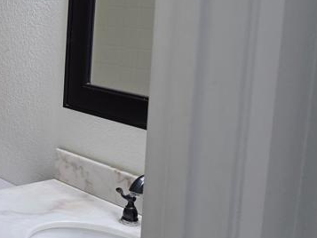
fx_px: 605
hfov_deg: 24.2
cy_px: 81
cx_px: -133
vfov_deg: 22.2
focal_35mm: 66
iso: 160
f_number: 1.7
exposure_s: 1/120
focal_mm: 6.3
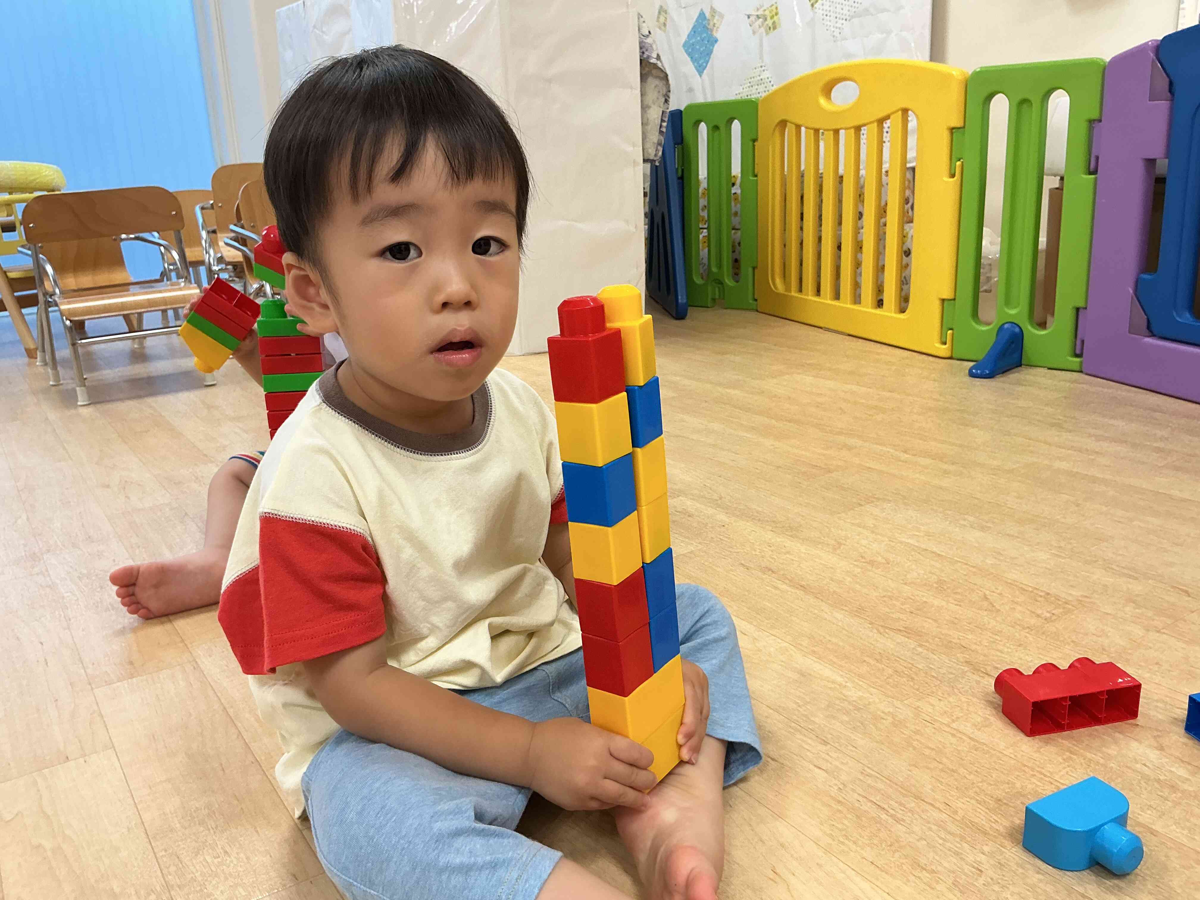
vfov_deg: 48.2
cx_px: 600
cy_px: 450
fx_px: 1005
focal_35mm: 29
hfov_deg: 61.7
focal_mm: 3
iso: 40
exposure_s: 1/120
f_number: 1.8
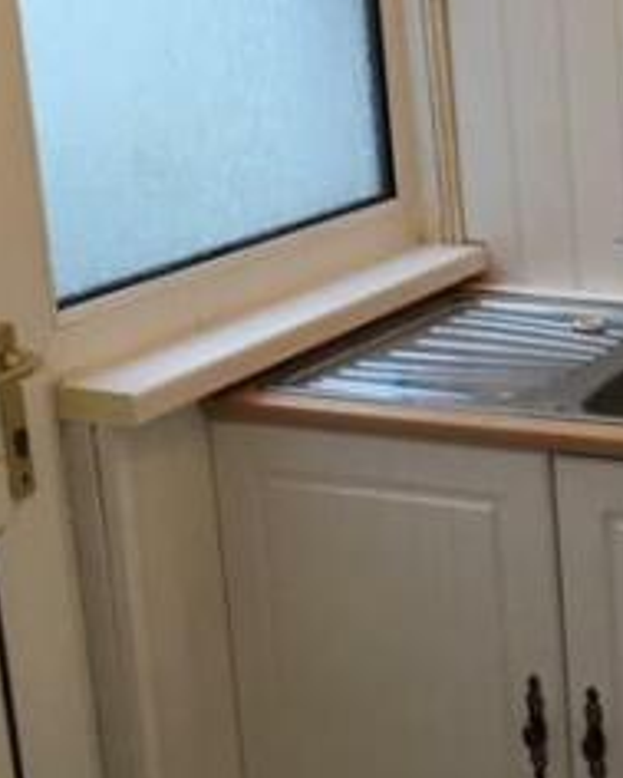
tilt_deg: -12.3
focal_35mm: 70
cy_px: 242
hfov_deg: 20.2
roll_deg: +1.9
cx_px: 783
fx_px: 1612
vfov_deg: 26.9
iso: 40
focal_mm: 4.15
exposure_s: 1/33
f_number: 2.2
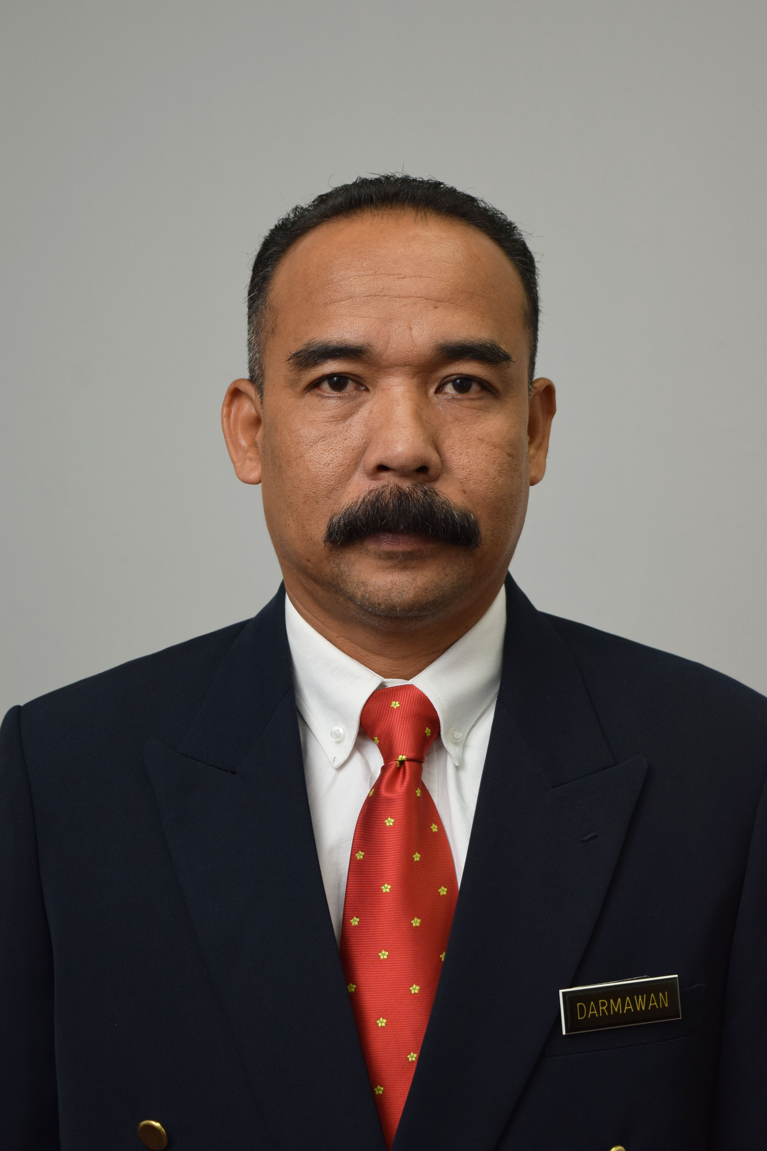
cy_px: 576
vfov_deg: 24.6
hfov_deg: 16.6
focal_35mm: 82
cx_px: 384
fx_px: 2636
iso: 640
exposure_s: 1/60
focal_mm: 55
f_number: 5.6
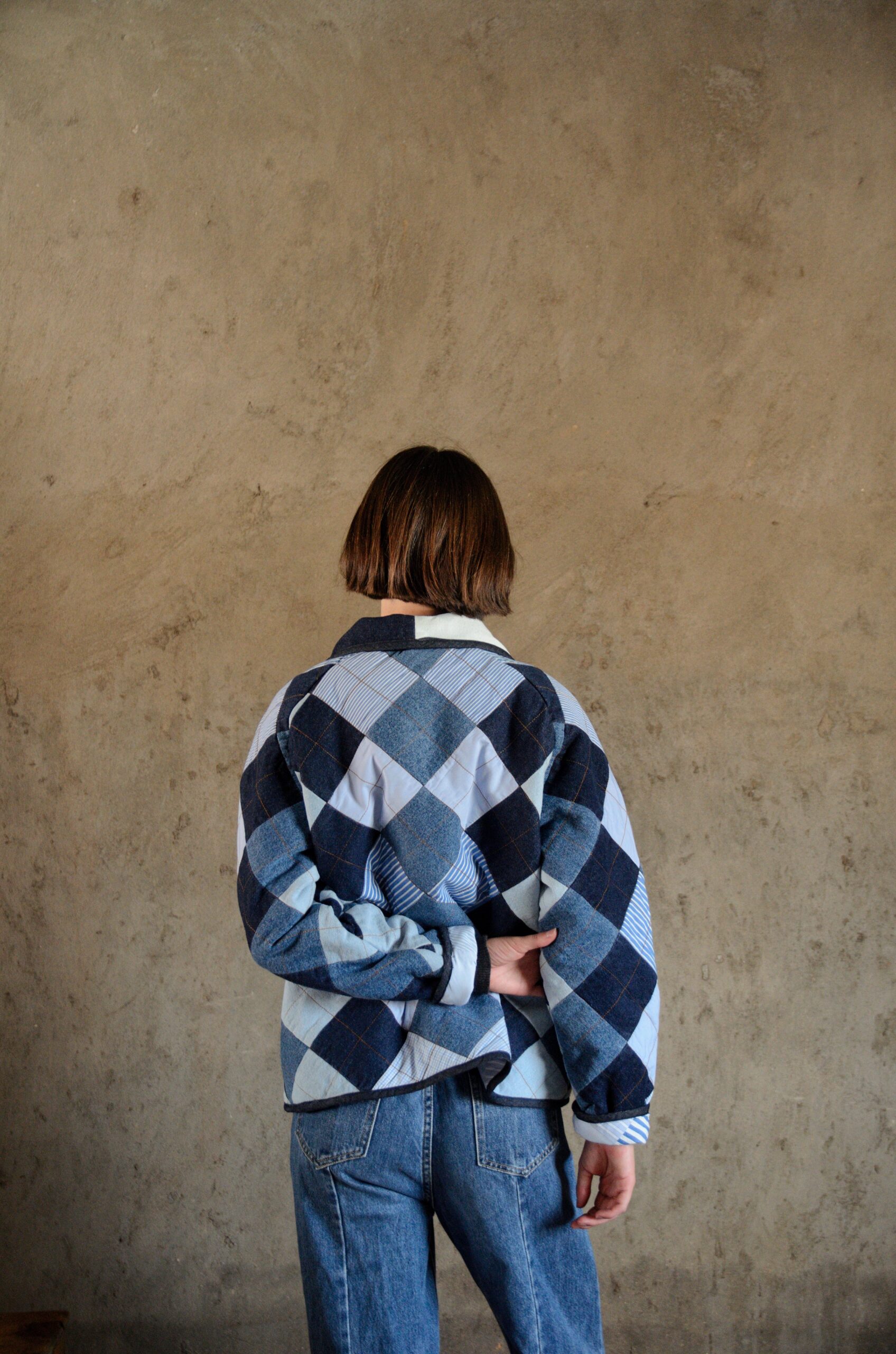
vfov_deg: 39.0
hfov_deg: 26.4
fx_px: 1912
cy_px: 677
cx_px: 448
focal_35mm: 51
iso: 800
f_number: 3.3
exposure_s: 1/40
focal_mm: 34
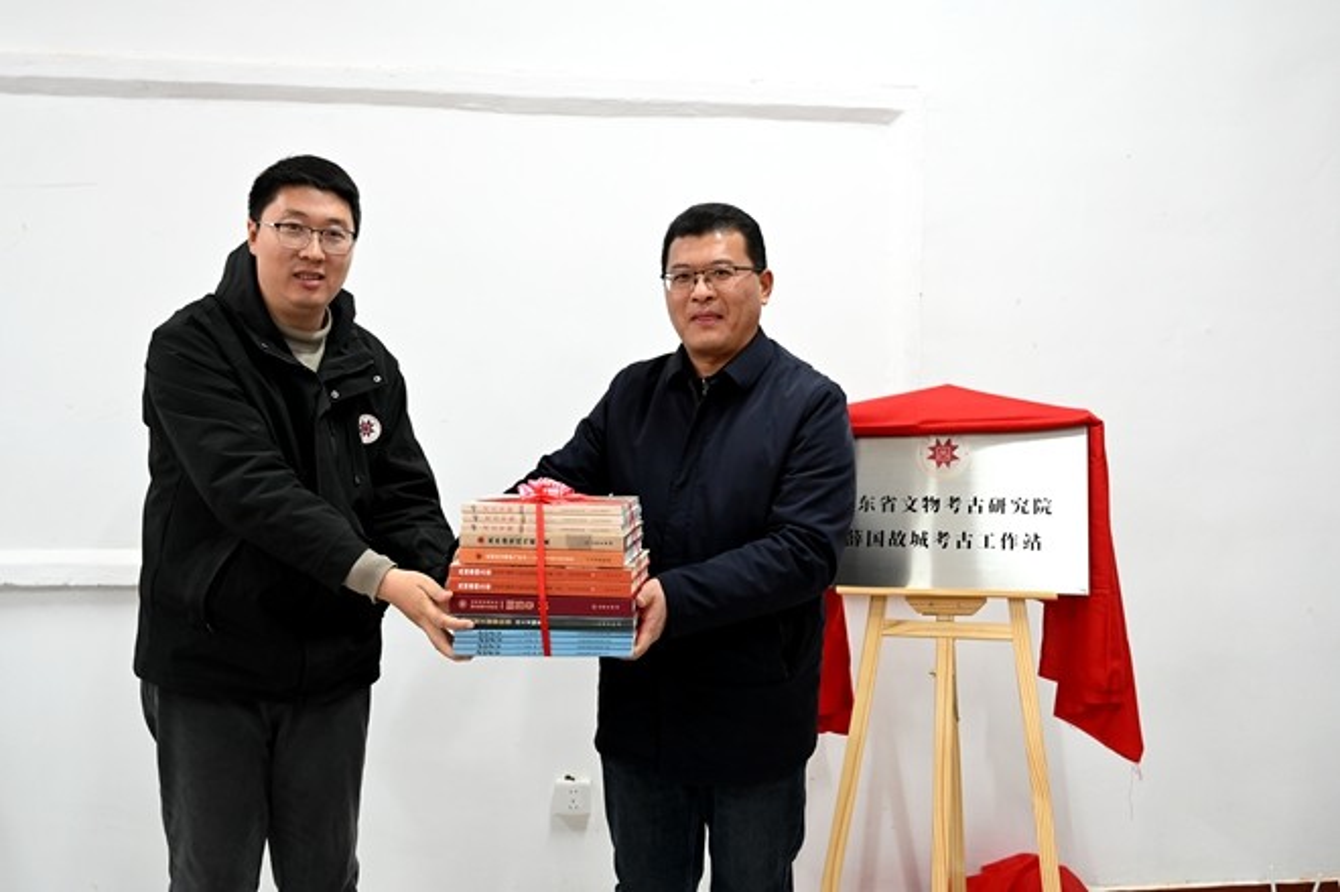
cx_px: 670
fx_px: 1339
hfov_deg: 53.2
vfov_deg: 36.8
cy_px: 446
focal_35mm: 36
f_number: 4
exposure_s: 1/125
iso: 2200
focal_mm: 36
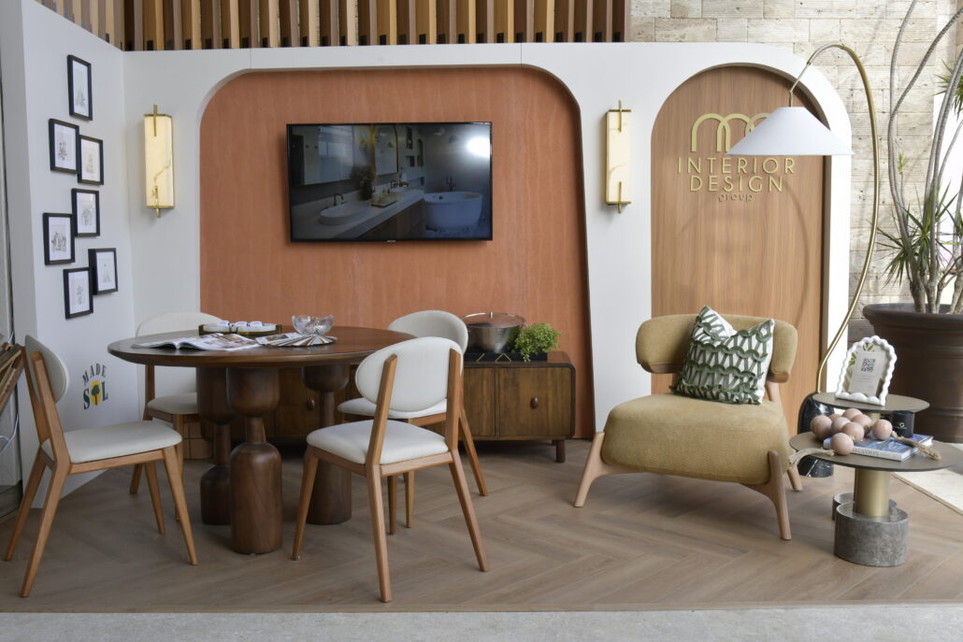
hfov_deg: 55.8
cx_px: 482
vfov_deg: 38.9
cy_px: 321
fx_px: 910
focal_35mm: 34
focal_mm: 34
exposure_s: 1/125
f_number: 9
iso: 500
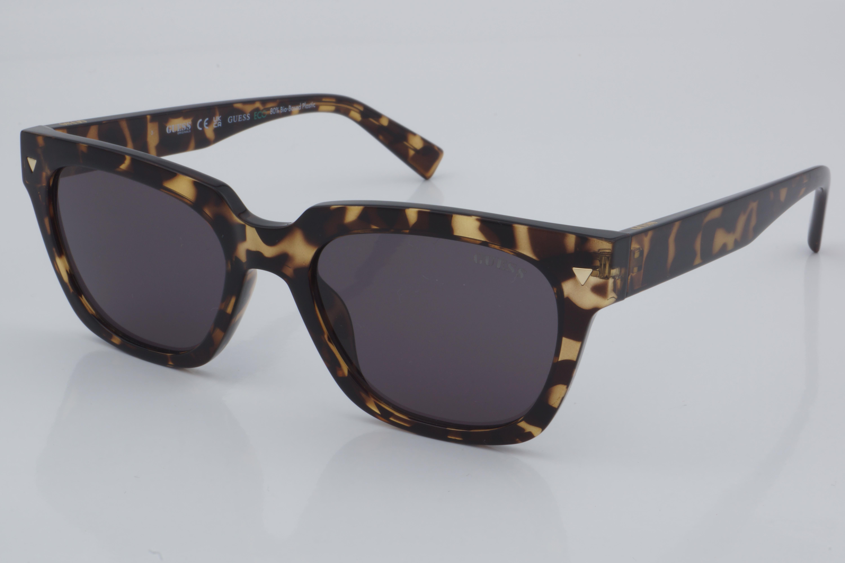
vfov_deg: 18.2
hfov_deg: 27.0
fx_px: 1760
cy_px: 282
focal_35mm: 75
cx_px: 422
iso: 100
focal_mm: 50
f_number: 32
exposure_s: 1/4
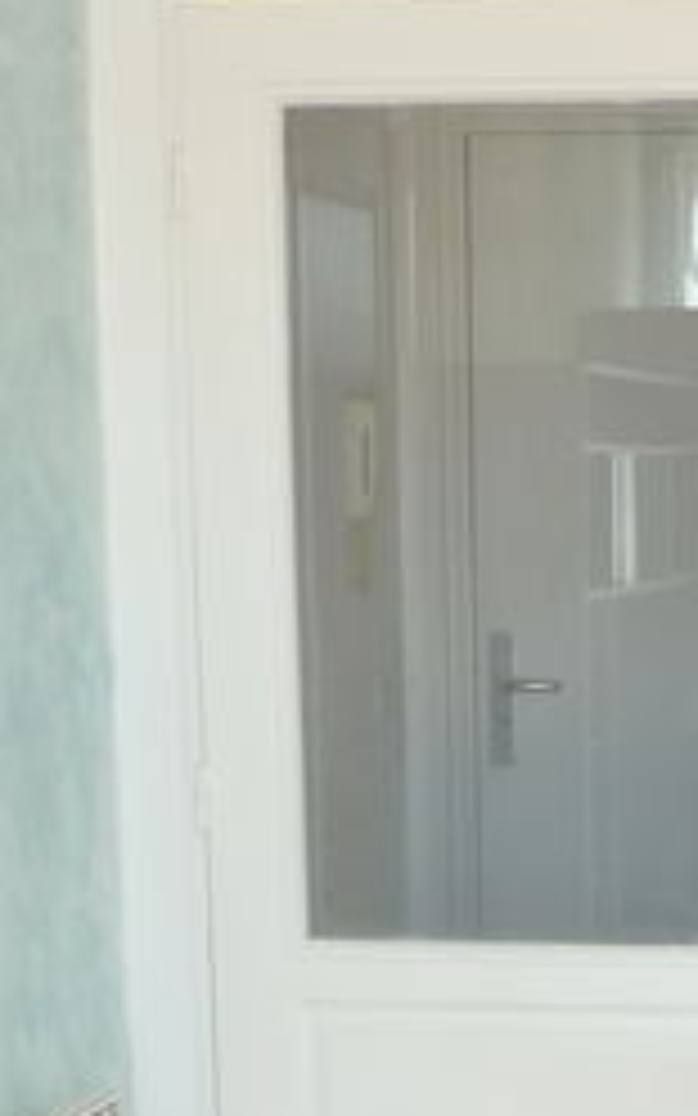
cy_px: 1390
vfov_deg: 18.3
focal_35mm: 107
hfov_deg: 12.1
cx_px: 716
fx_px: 3257
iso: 80
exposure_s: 1/30
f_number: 3.3
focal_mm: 4.1
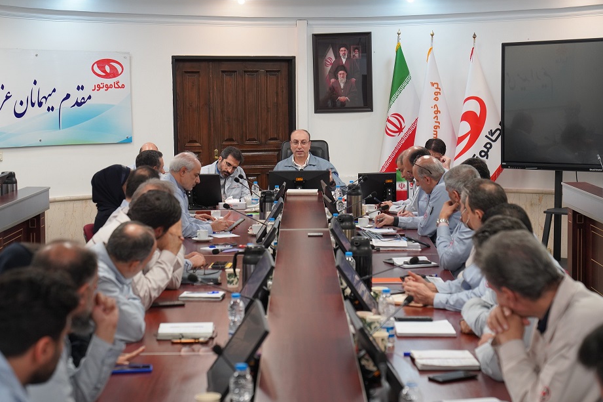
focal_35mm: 76
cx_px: 306
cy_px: 215
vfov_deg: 17.9
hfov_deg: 26.7
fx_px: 1272
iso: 1250
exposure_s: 1/160
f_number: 4
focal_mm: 70
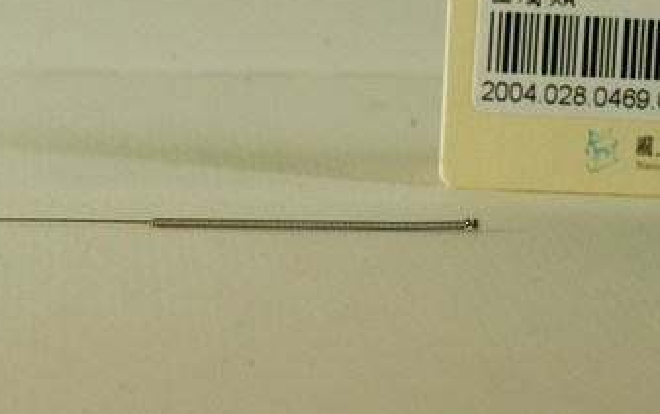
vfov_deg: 7.6
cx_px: 98
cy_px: 199
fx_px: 3131
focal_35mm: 174
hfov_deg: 12.0
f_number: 10
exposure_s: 1/80
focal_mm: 60
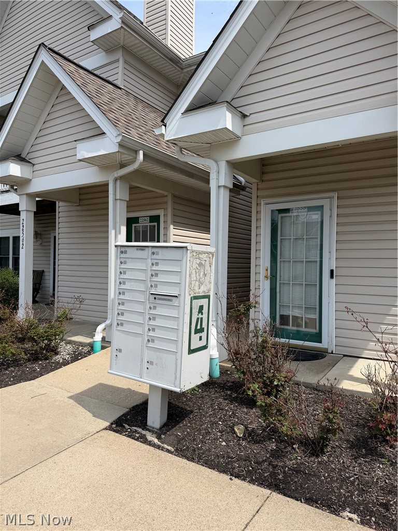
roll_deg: -1.5
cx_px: 199
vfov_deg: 71.6
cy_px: 266
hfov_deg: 56.8
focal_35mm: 24
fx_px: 368
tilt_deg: +0.0
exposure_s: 1/4673
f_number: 1.78
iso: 80
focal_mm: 6.76
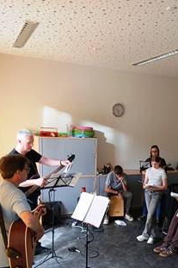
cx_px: 134
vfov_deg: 48.7
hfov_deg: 33.5
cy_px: 178
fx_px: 290
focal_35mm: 39
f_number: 1.8
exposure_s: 1/50
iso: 80
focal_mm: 3.98
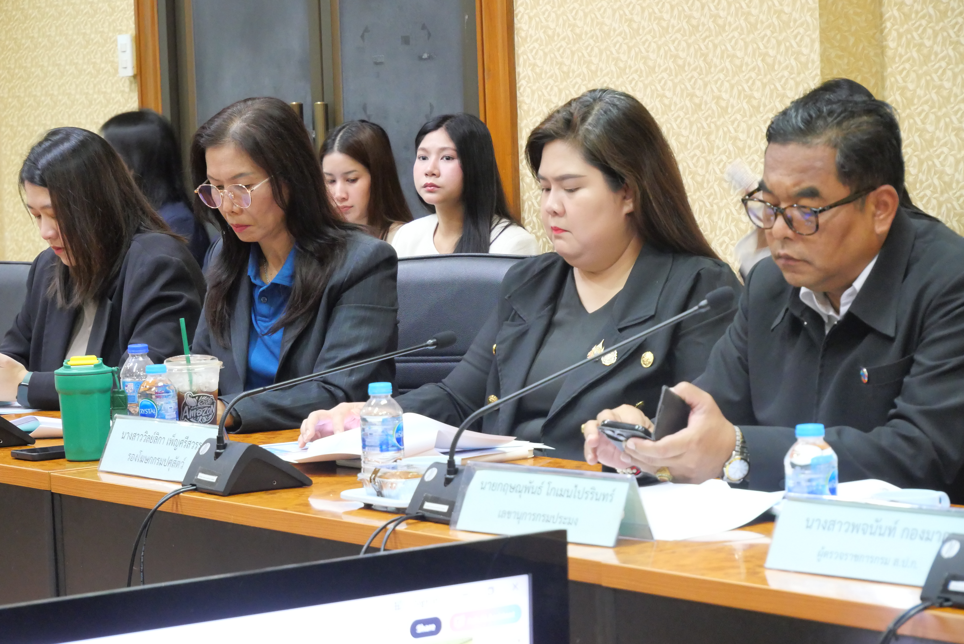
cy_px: 322
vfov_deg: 11.1
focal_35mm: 124
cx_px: 482
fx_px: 3322
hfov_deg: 16.5
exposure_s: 1/13
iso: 3200
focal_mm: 60
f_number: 5.6
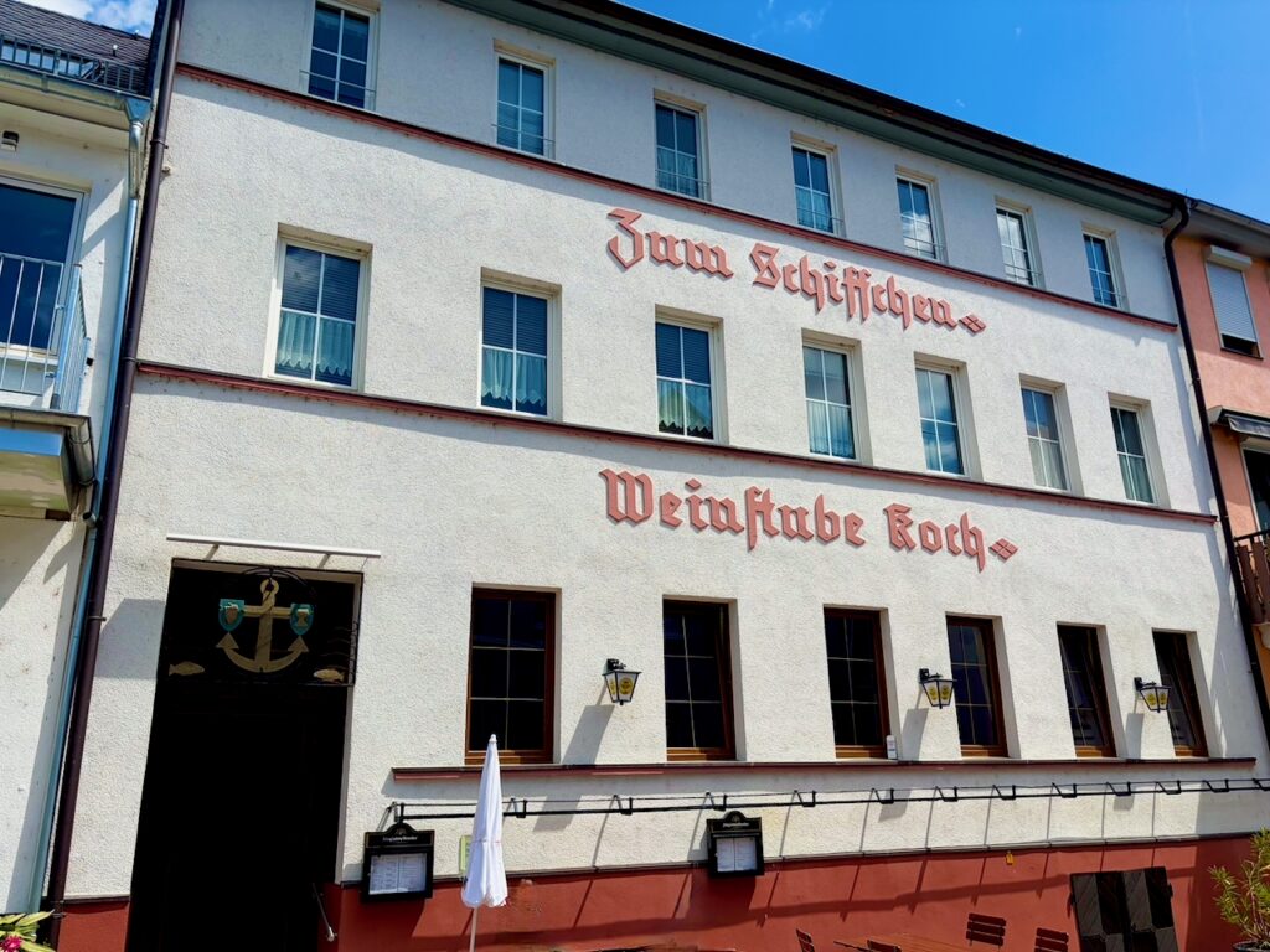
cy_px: 476
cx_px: 635
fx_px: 954
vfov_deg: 53.1
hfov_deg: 67.3
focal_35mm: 26
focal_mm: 5.96
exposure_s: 1/4329
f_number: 1.6
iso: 50
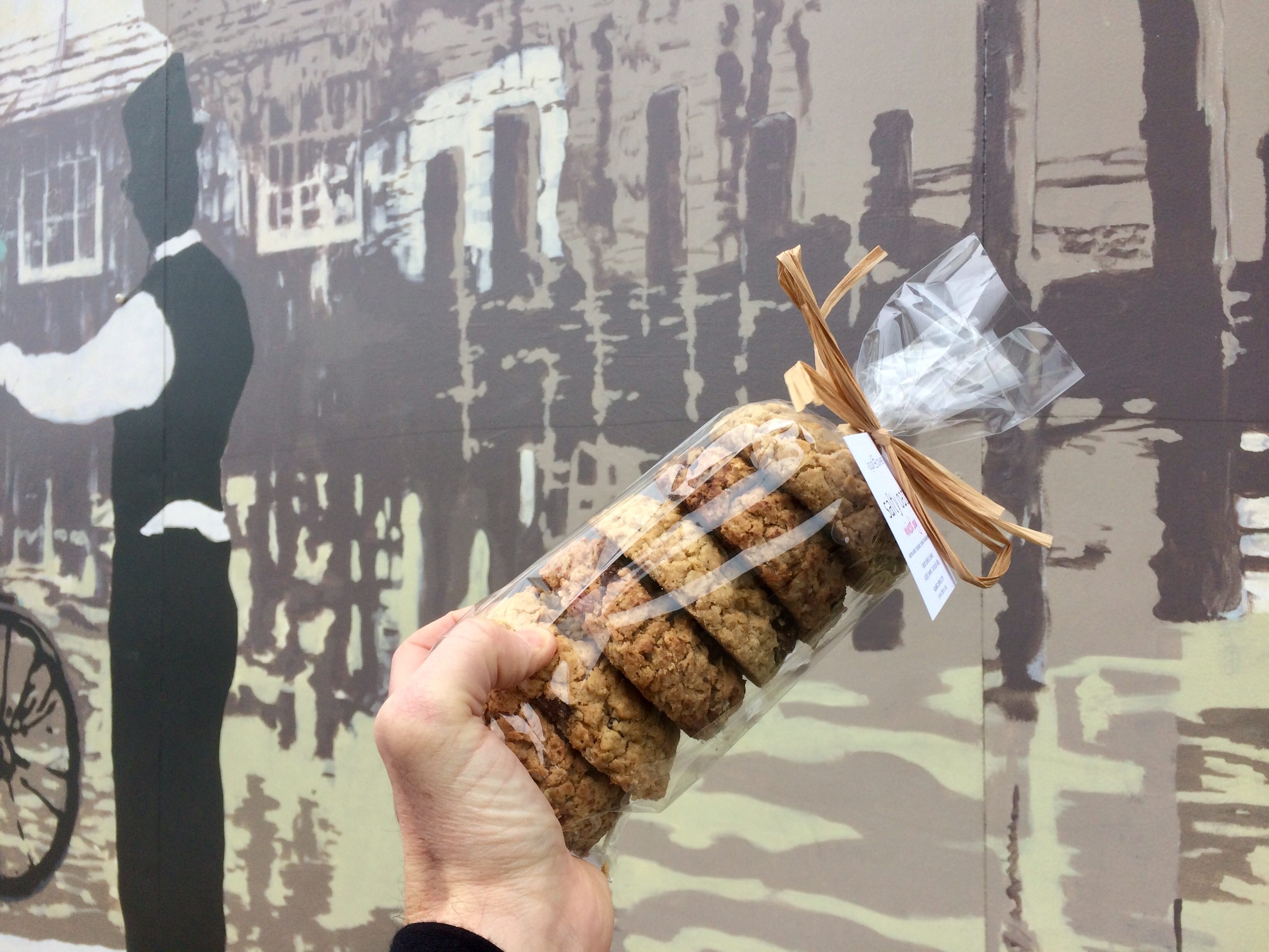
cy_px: 476
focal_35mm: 29
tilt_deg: -2.2
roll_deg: +0.9
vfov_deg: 48.2
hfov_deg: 61.7
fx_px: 1063
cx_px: 634
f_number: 2.2
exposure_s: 1/334
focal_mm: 4.15
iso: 32
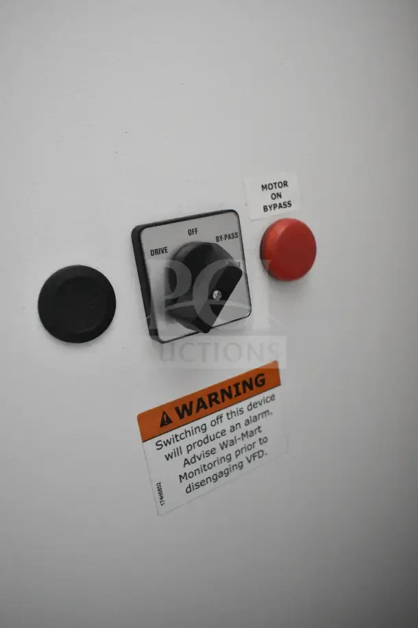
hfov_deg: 43.6
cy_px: 314
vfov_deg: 61.9
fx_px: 522
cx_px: 209
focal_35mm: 30
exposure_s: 1/50
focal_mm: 20
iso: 6400
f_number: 3.5
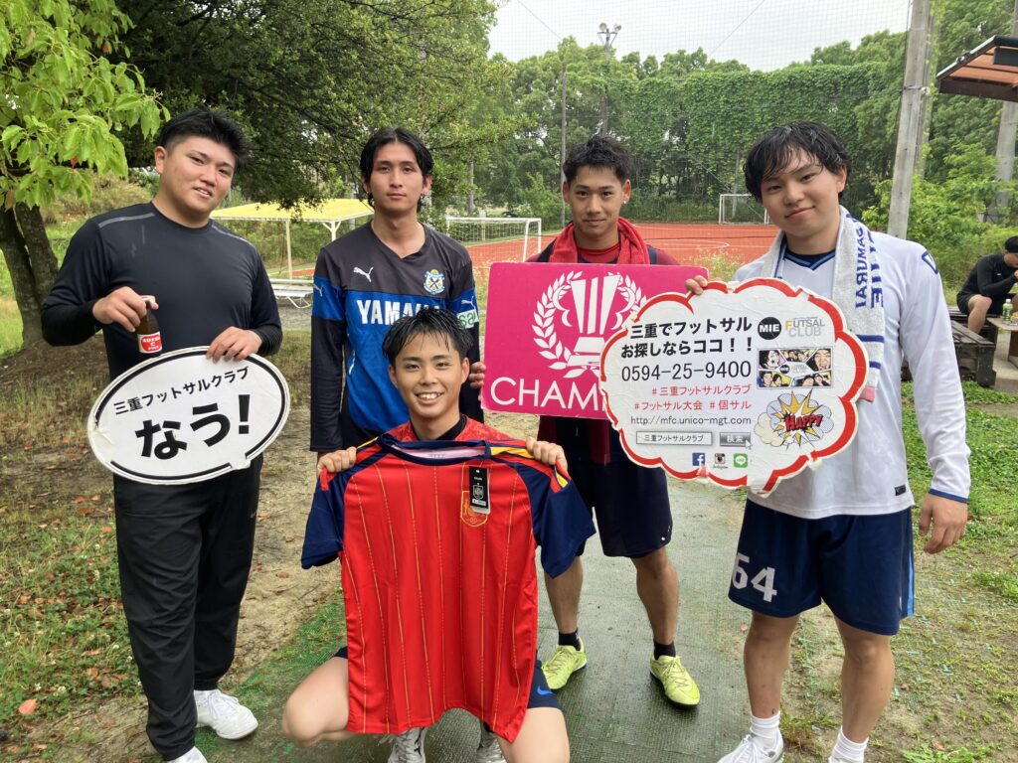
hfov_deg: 63.4
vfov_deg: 49.7
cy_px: 382
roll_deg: -0.3
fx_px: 823
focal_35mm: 28
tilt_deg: -13.1
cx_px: 509
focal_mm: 3.99
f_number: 1.8
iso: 25
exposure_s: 1/121
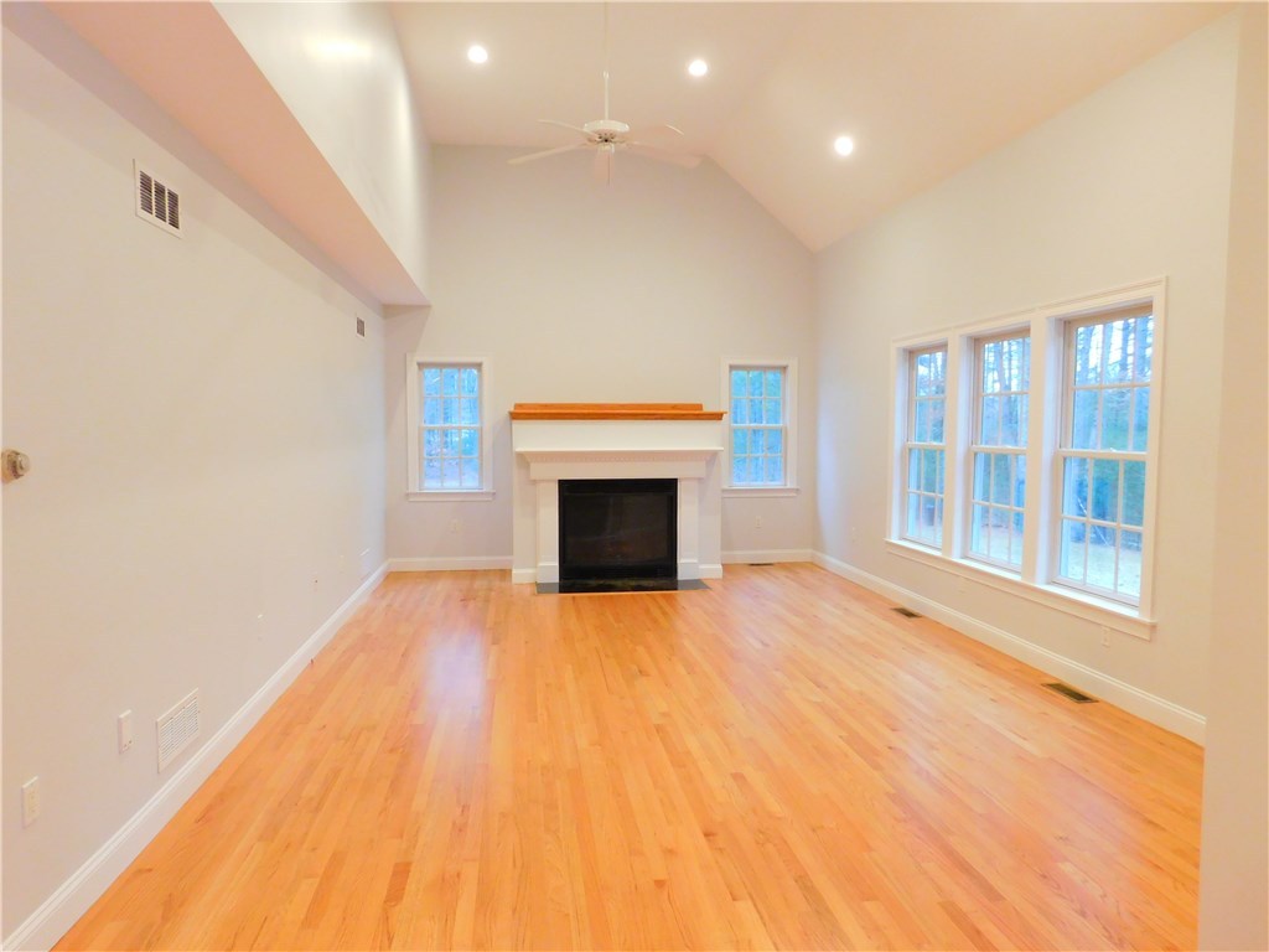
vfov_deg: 58.9
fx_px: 843
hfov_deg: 73.9
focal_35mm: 23
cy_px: 476
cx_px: 634
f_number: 3
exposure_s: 1/20
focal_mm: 4
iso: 400
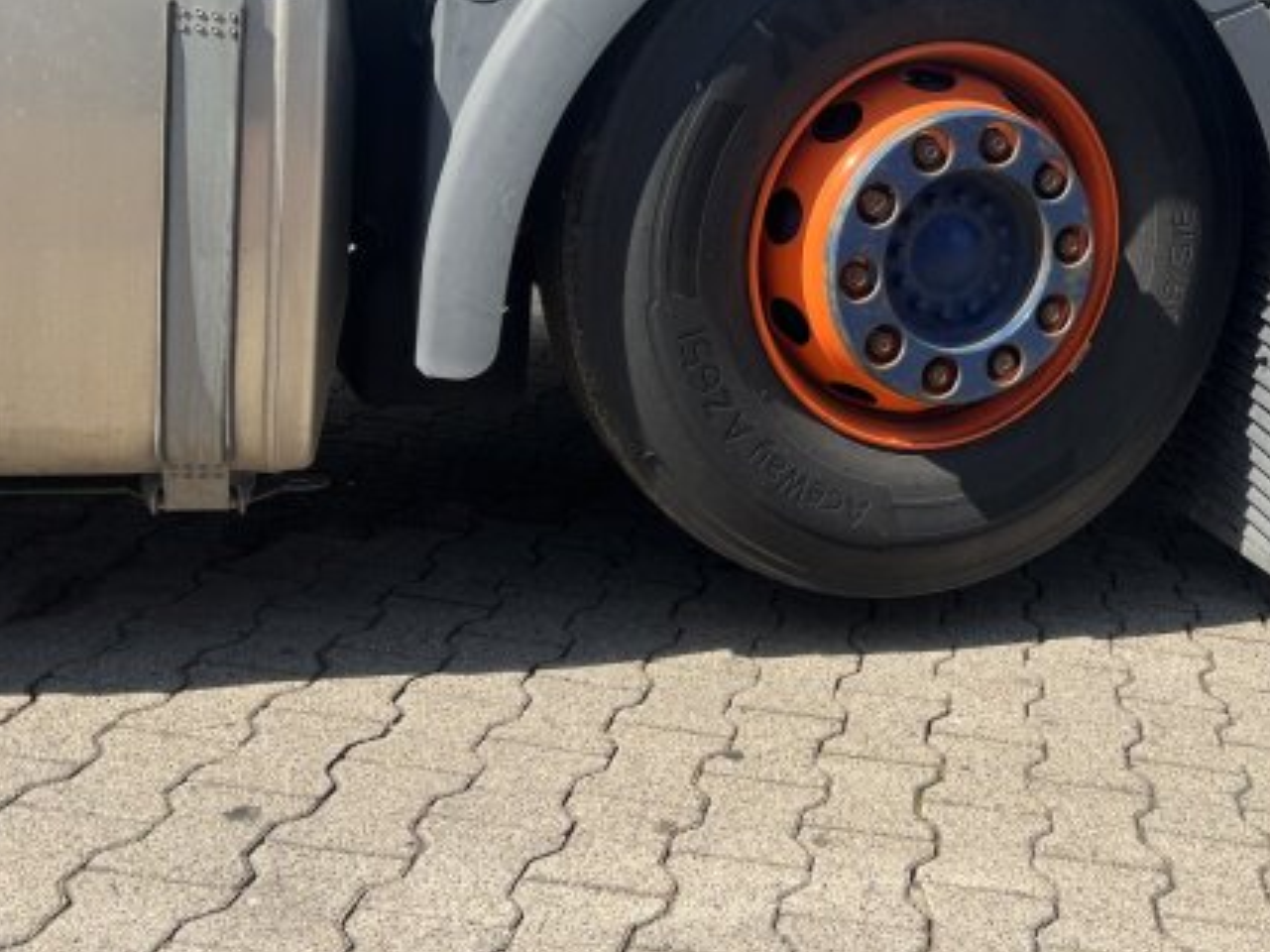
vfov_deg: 36.4
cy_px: 318
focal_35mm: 39
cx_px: 916
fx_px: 1430
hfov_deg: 46.5
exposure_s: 1/2299
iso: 50
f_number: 1.5
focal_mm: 5.7
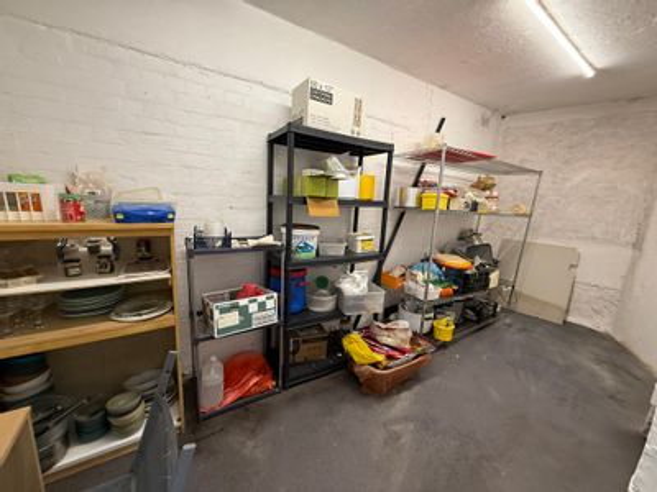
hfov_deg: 102.1
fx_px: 266
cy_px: 246
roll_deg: -4.9
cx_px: 328
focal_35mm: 14
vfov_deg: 85.7
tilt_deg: -9.9
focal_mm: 2.22
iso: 200
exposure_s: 1/50
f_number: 2.2
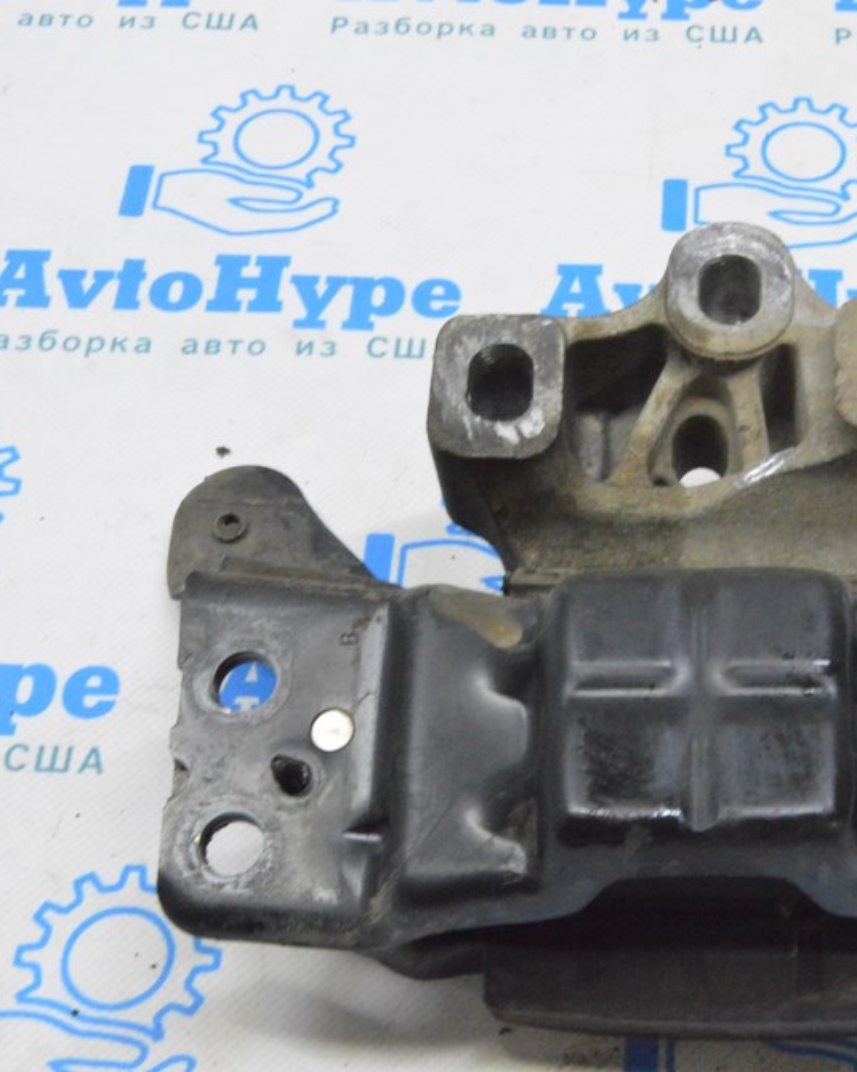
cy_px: 533
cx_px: 695
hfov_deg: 22.6
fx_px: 2116
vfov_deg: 28.4
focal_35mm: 67
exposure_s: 1/20
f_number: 20
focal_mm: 31
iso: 6400
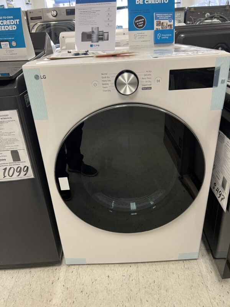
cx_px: 115
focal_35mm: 26
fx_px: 230
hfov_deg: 53.1
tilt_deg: -26.5
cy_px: 154
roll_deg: +4.1
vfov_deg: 67.3
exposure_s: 1/65
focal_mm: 5.7
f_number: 1.5
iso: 100
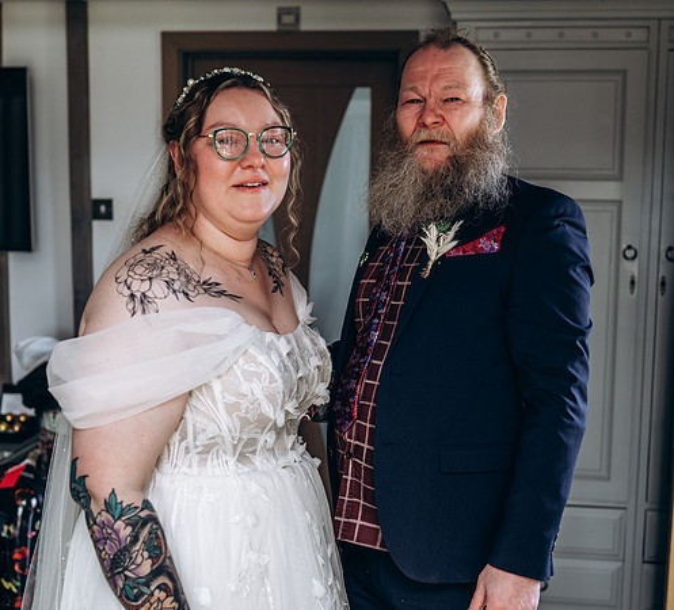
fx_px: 1051
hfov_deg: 35.6
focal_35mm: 50
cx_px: 352
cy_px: 302
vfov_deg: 32.4
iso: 320
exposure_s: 1/160
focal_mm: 35
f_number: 2.5
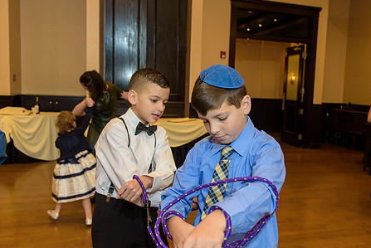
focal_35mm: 35
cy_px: 125
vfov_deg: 37.9
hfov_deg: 54.0
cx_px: 222
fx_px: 361
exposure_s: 1/125
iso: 1250
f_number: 3.2
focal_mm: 27
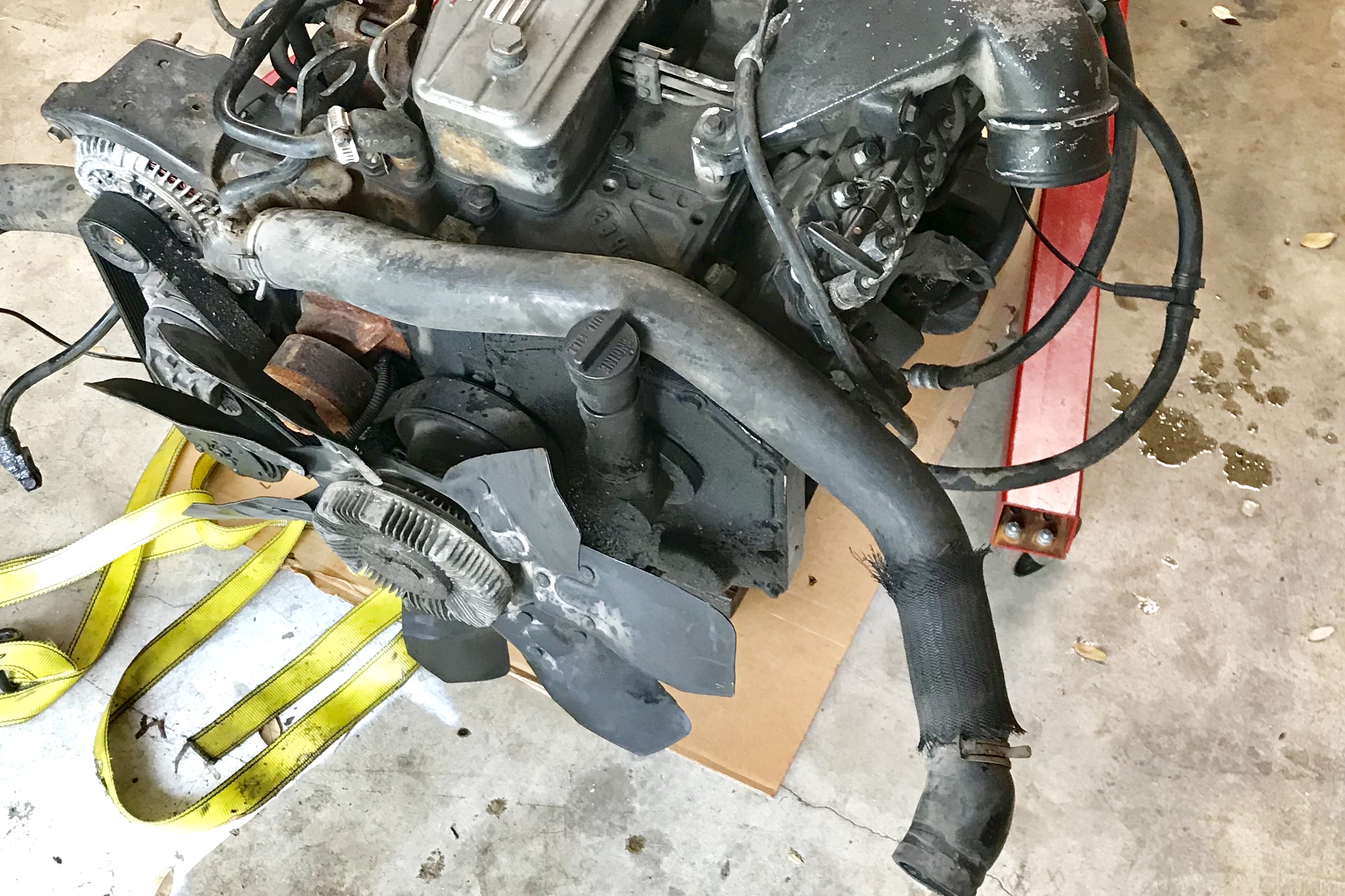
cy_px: 286
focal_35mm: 46
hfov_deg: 42.7
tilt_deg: -46.3
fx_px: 1718
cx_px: 649
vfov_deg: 29.0
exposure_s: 1/17
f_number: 1.8
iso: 40
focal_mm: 3.99
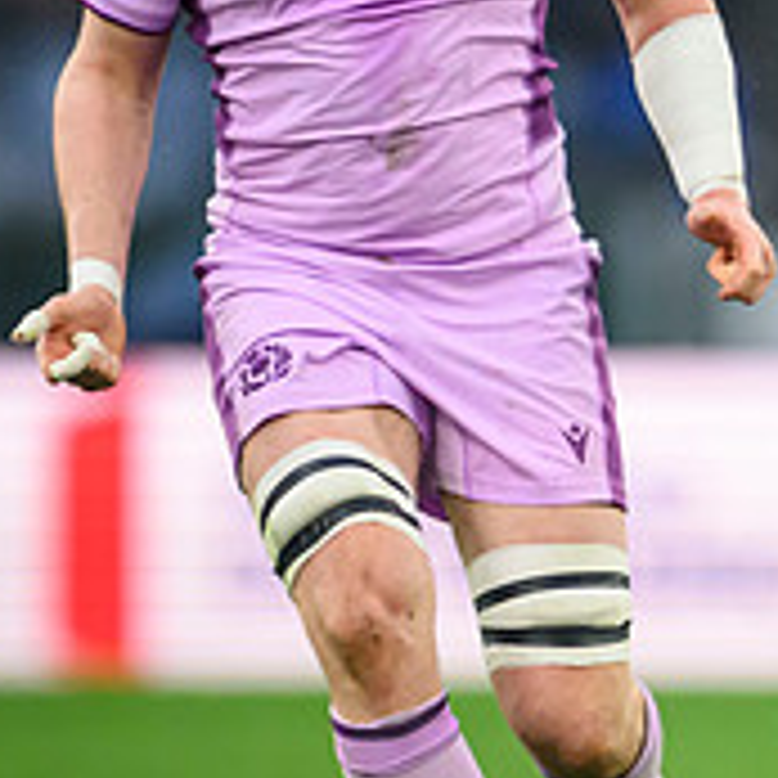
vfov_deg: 0.9
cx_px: 1142
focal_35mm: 1949
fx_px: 49559
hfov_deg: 0.9
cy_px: 362
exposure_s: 1/1600
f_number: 4
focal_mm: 560
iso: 3200
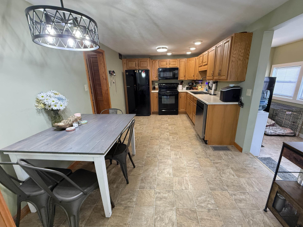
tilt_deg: -15.4
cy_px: 116
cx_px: 157
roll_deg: +1.3
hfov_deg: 98.1
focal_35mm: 15
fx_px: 131
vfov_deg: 81.7
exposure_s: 1/60
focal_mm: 2.22
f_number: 2.2
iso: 500
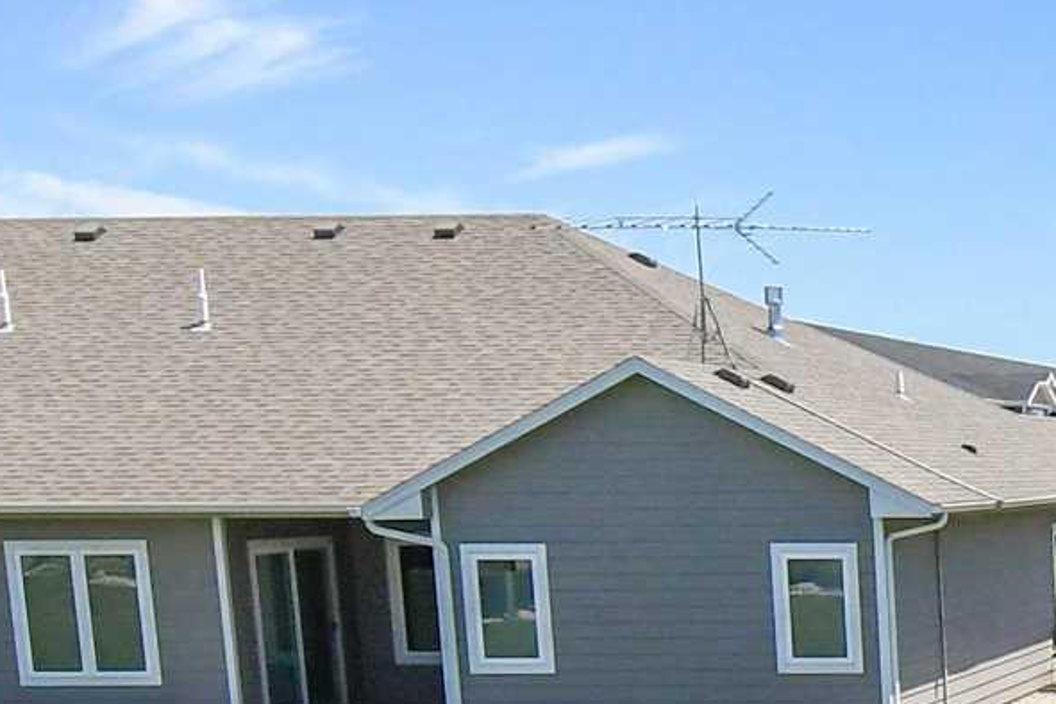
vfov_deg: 16.5
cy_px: 912
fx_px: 2288
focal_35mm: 78
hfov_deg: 22.3
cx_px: 1490
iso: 1250
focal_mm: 10
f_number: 7.1
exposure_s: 1/5000
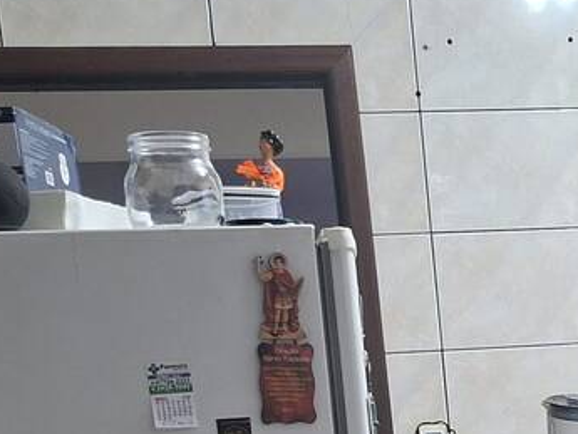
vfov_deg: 14.4
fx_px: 1604
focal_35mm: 96
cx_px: 700
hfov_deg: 19.2
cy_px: 638
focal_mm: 5.54
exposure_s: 1/60
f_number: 1.8
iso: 320
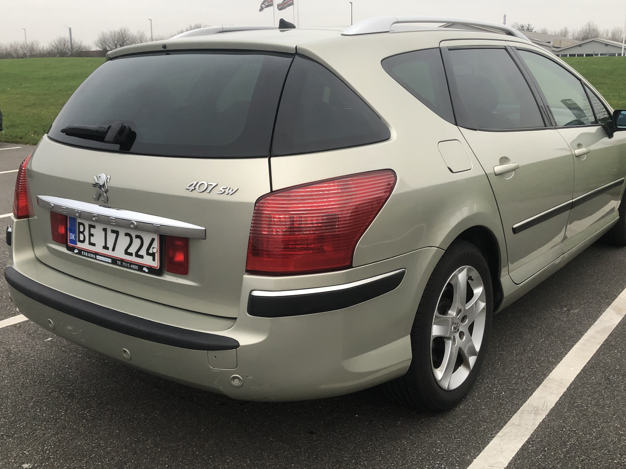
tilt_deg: -11.2
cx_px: 345
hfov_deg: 52.5
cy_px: 221
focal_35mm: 35
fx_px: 633
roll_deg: -0.8
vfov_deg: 40.7
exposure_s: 1/120
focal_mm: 3.99
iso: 64
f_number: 1.8
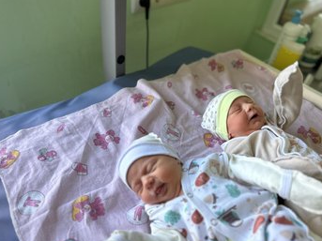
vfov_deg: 49.6
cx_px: 164
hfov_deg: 63.5
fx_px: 260
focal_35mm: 28
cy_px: 137
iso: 125
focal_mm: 6.86
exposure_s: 1/121
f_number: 1.78
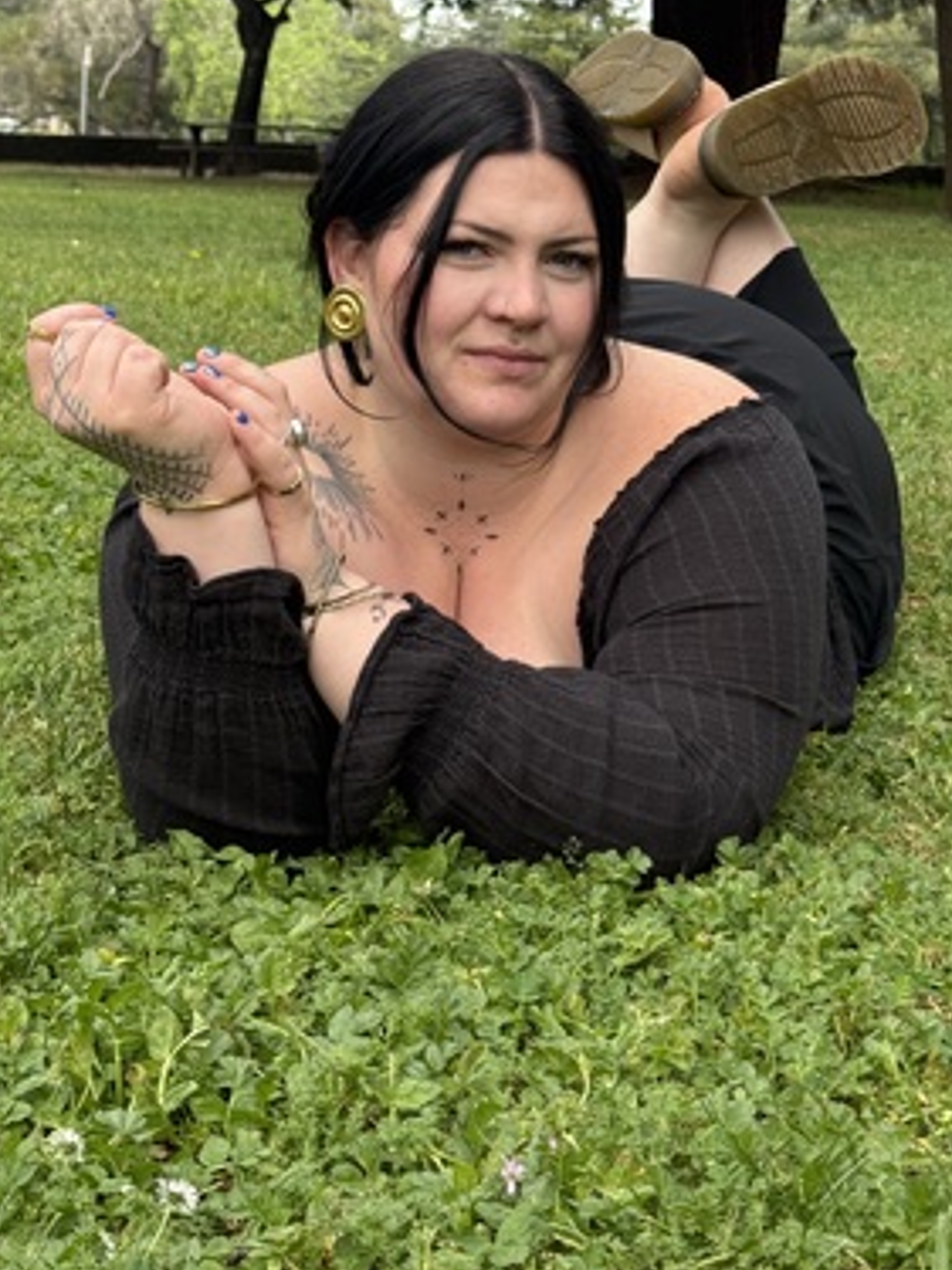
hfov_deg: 22.9
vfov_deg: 30.1
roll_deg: -2.3
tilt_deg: -6.9
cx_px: 479
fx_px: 2348
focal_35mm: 64
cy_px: 467
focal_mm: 6.76
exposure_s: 1/1754
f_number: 1.78
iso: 100
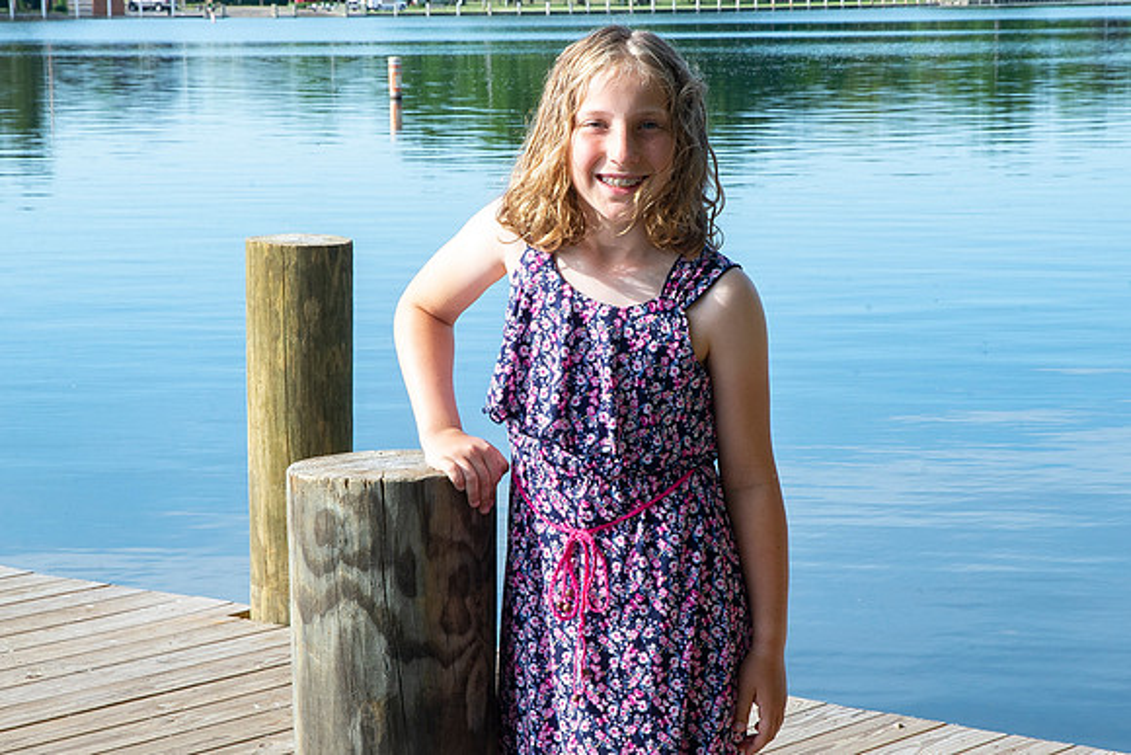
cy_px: 419
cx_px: 590
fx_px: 3266
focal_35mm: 104
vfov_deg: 13.2
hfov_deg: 19.6
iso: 800
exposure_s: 1/160
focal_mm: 70
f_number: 20
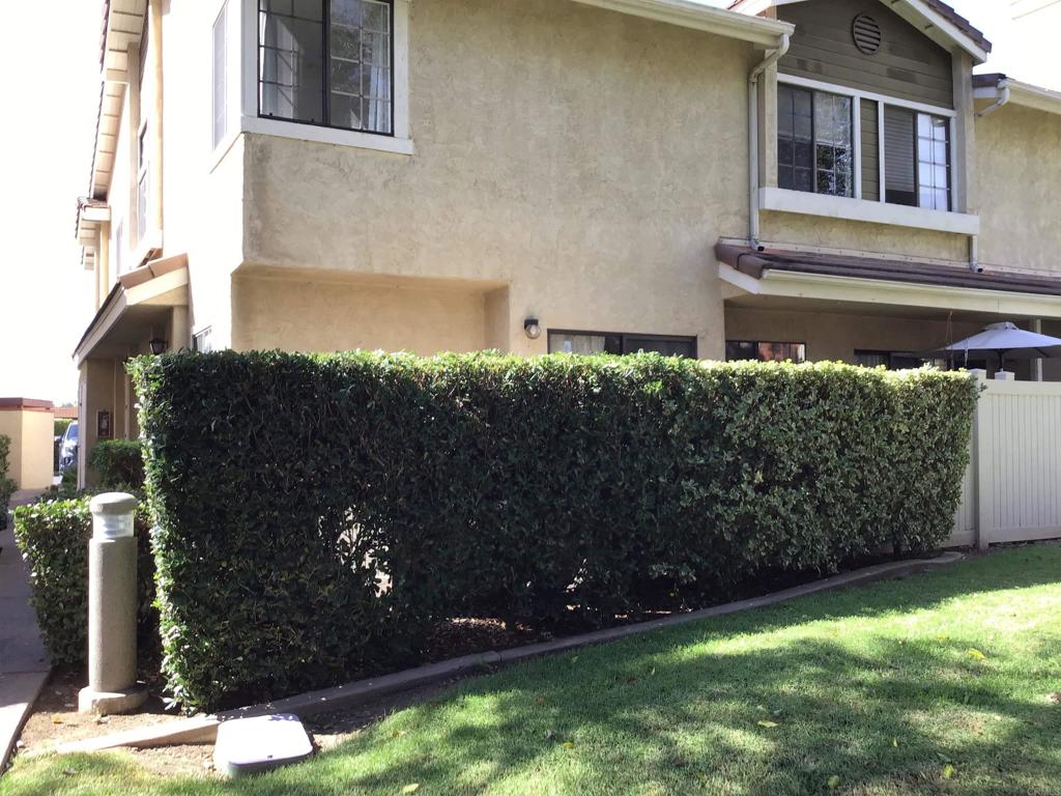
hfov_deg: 58.4
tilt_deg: -0.7
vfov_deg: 45.4
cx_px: 530
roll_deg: -1.6
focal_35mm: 31
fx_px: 950
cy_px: 398
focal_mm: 3.3
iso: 25
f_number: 2.4
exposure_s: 1/187
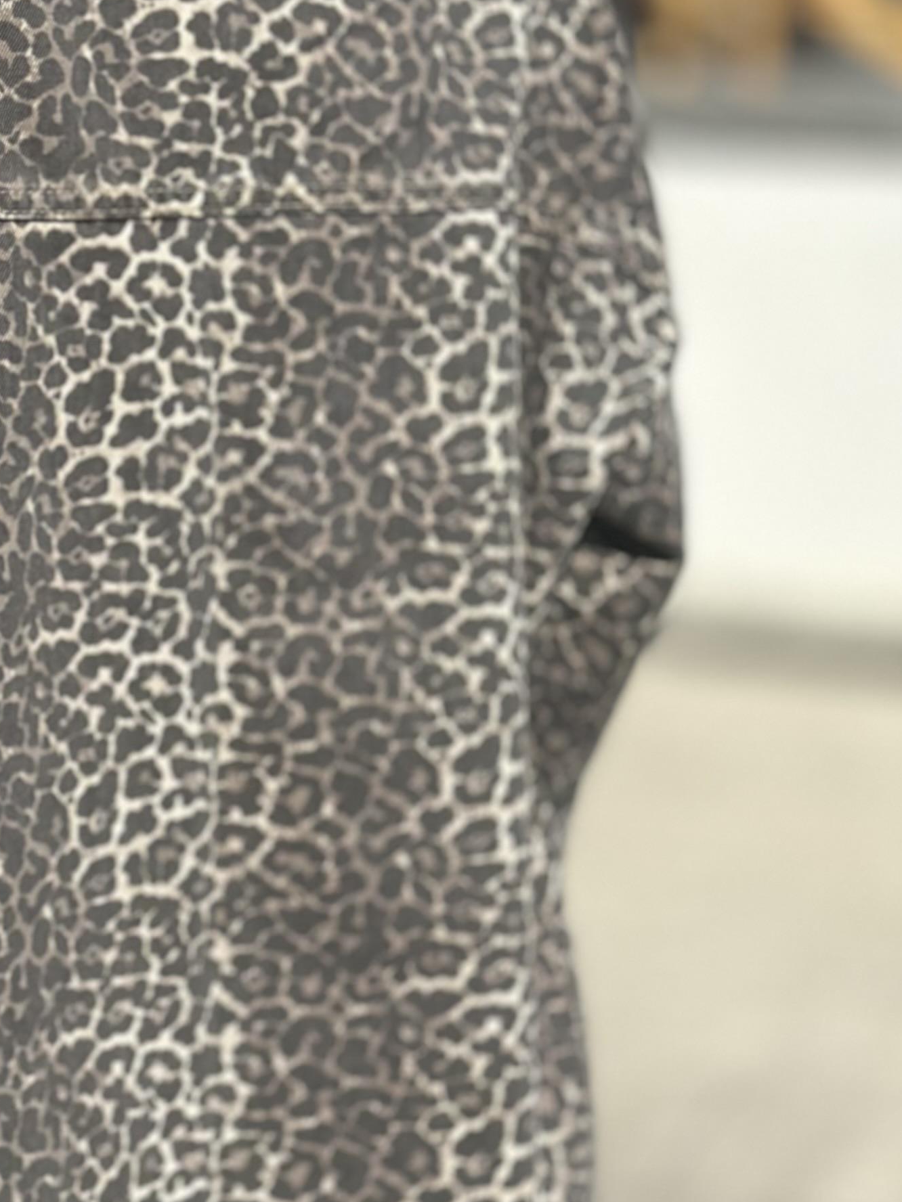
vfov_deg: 18.0
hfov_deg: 13.4
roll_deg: +0.6
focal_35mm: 109
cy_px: 568
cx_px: -26
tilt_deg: -14.7
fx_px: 3787
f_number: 1.78
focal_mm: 6.86
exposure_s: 1/8197
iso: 100
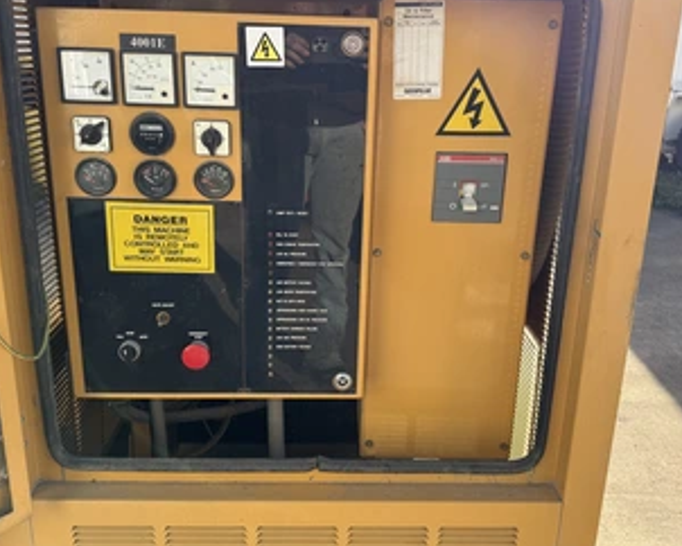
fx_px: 626
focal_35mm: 31
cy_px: 232
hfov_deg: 57.1
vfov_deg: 47.0
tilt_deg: -15.1
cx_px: 346
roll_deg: +1.5
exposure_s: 1/1046
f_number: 1.78
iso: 80
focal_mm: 6.76
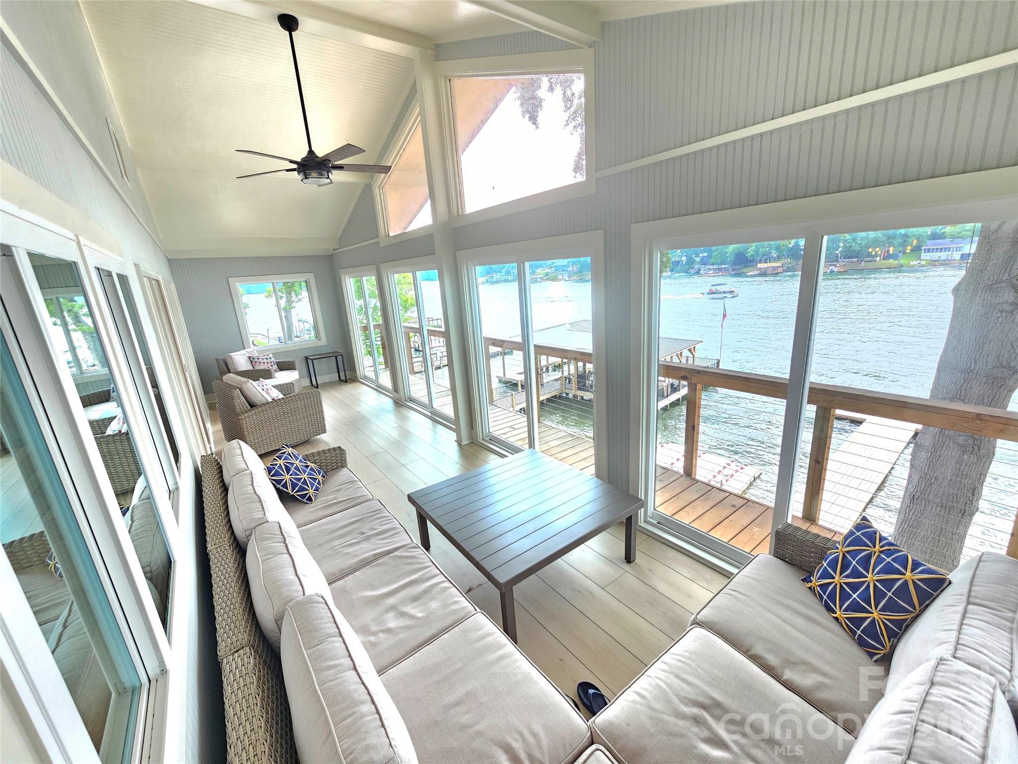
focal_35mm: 13
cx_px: 509
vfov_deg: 89.9
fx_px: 382
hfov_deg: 106.2
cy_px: 382
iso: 80
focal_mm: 2.2
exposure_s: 1/60.2
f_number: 2.2
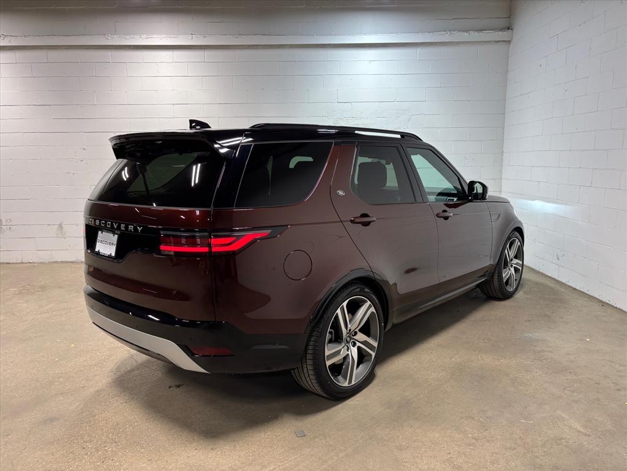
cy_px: 236
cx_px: 314
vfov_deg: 53.1
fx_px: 471
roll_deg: +0.3
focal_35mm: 26
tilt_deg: -8.8
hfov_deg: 67.3
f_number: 1.6
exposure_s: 1/166
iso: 40
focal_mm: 5.96
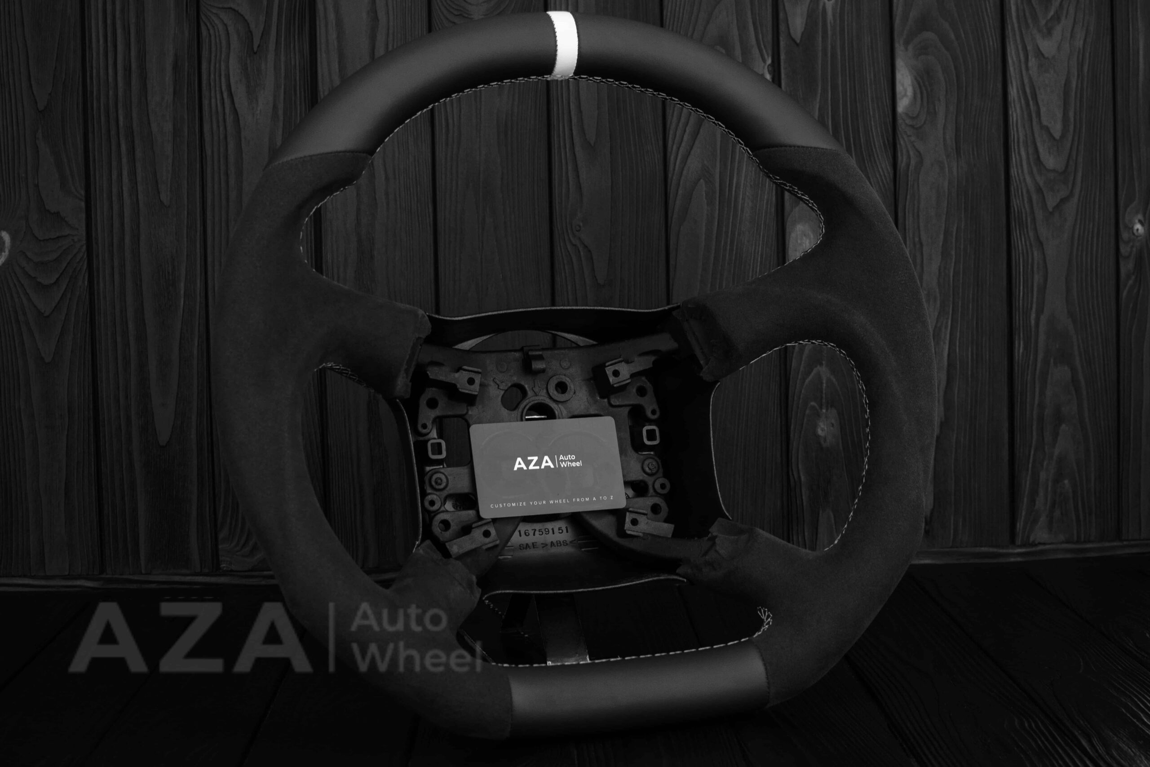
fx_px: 1677
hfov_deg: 37.8
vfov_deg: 25.8
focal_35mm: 52
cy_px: 384
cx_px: 575
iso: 500
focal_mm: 35
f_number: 6.3
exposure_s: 1/125
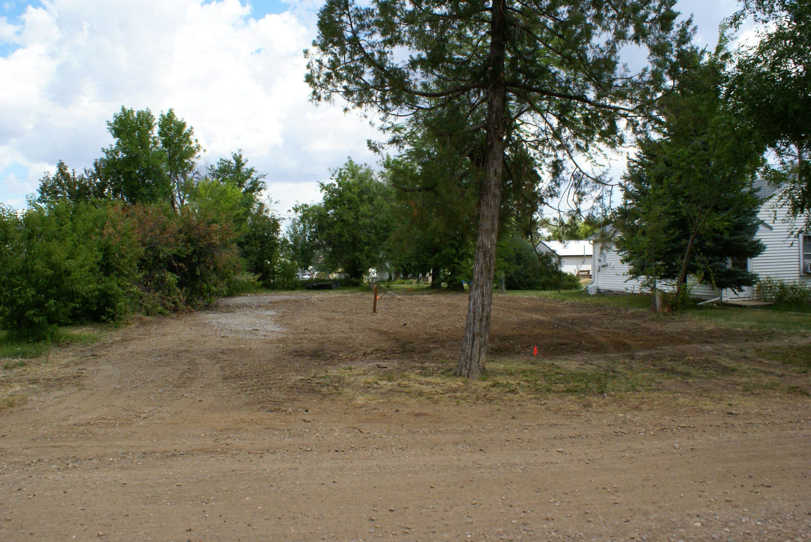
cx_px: 406
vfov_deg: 43.7
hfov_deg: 61.9
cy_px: 271
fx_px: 676
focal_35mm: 30
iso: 400
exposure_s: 1/500
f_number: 10
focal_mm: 20
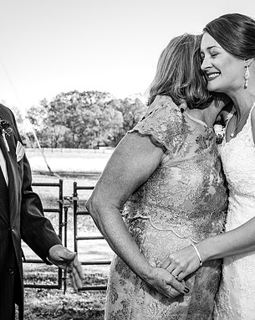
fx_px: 576
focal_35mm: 61
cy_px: 159
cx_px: 173
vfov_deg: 31.0
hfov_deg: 24.8
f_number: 5.6
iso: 400
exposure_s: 1/200
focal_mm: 35
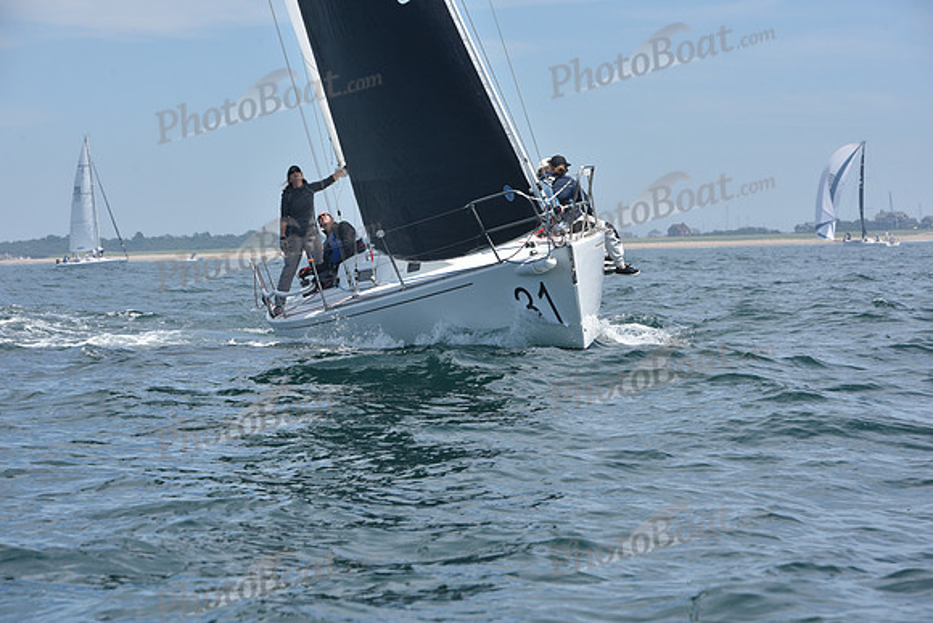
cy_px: 312
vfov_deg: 10.6
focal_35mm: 130
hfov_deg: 15.8
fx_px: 3370
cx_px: 466
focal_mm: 130
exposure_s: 1/800
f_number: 10
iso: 250
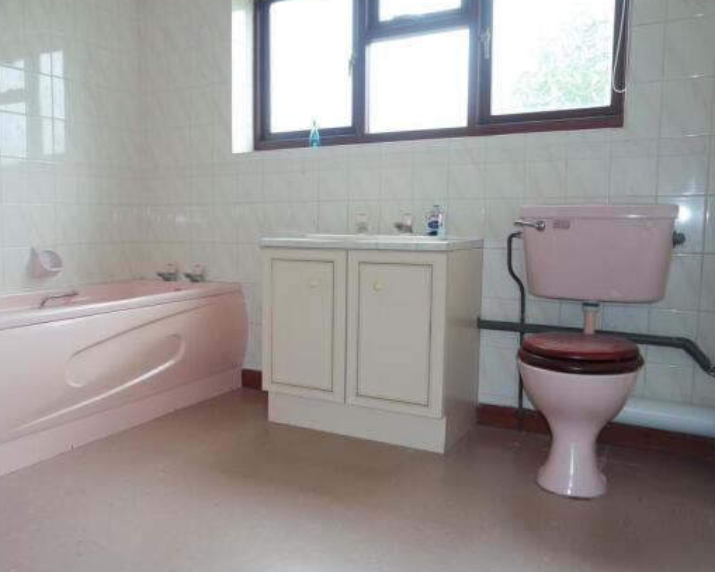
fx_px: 614
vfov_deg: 50.0
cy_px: 287
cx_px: 265
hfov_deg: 59.6
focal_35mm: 29
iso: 200
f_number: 3.5
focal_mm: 16
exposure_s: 1/50
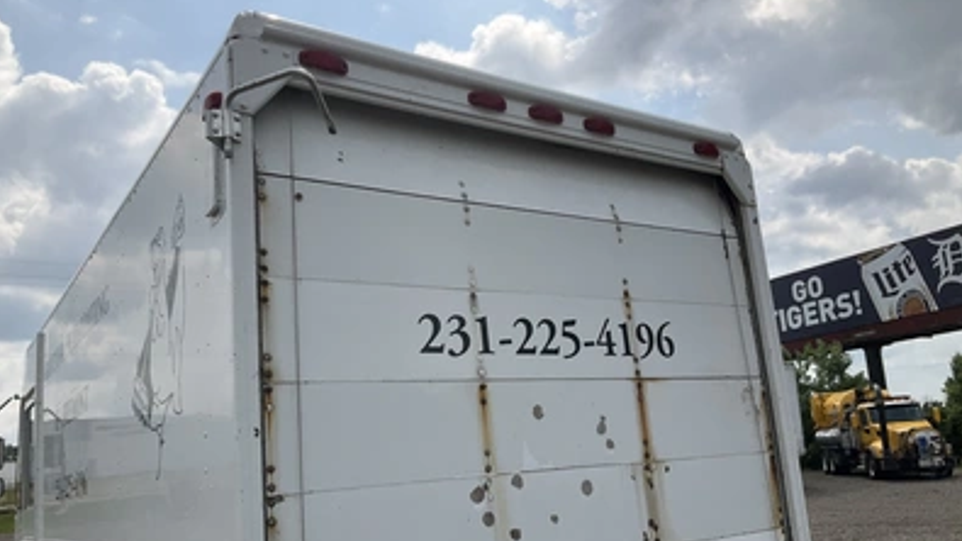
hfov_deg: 61.0
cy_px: 319
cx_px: 477
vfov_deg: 36.5
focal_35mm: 32
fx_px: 816
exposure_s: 1/3322
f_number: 1.8
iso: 25
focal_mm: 3
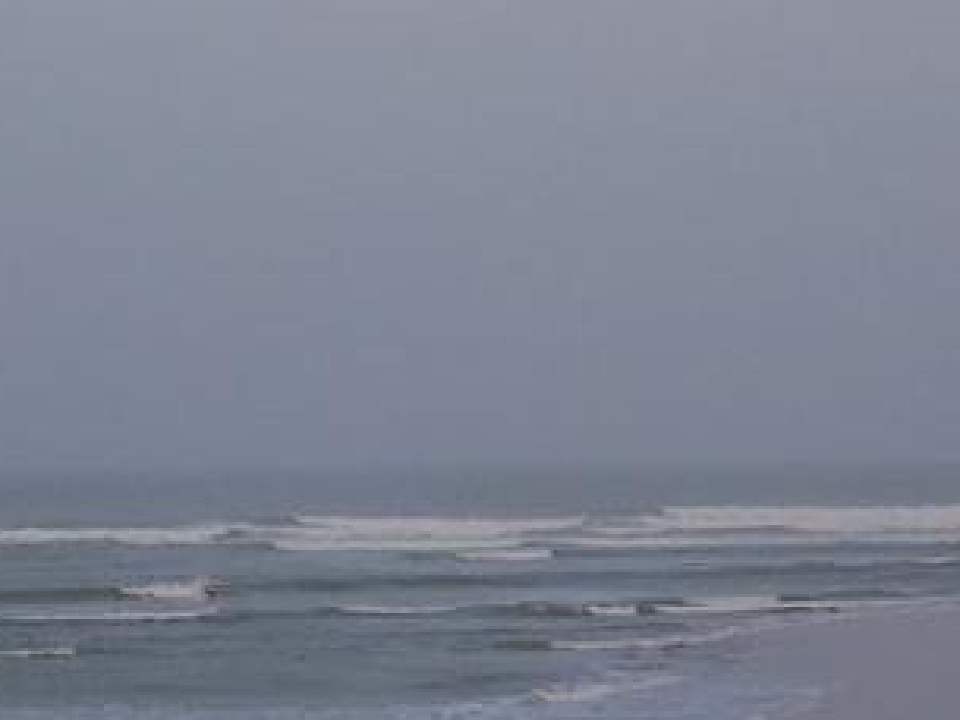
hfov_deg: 12.3
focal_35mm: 160
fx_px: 4439
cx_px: 288
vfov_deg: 9.3
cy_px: 544
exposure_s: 1/250
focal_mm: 13.5
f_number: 4.1
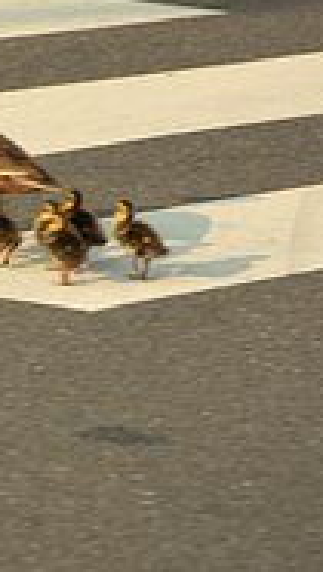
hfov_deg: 2.7
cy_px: 172
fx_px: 6901
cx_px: -148
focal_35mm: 454
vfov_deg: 4.7
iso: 200
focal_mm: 105
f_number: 7.1
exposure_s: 1/200
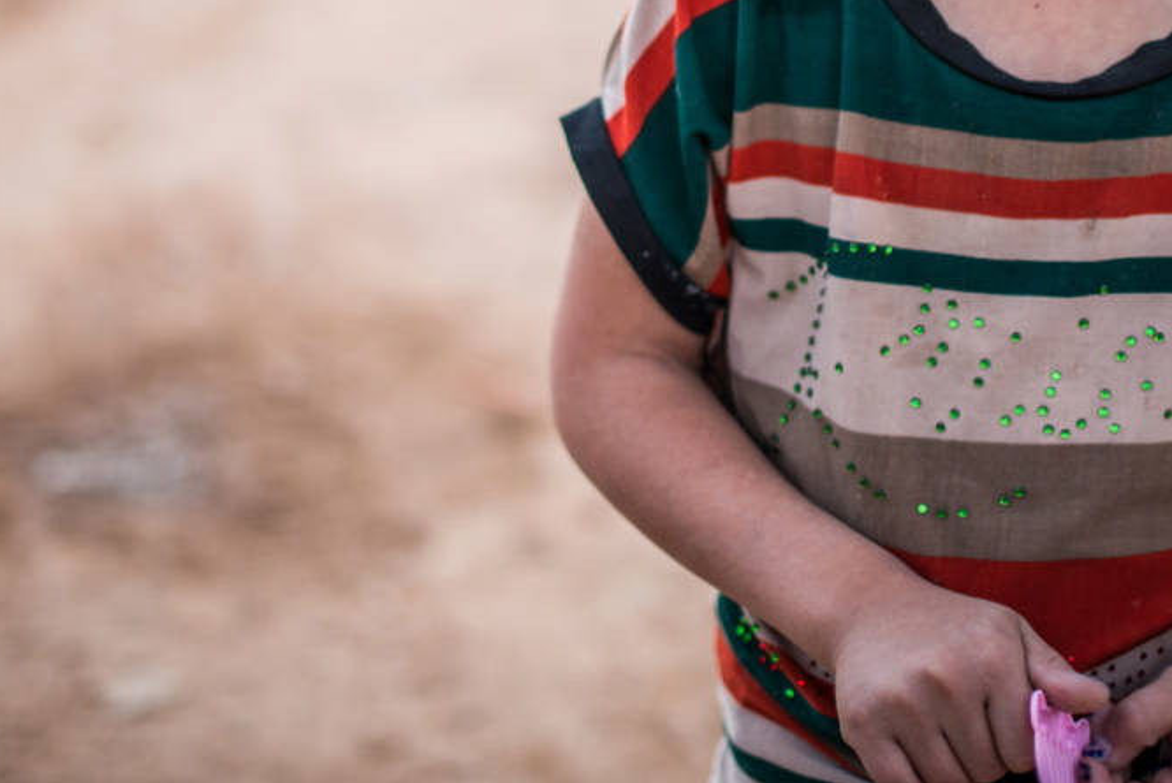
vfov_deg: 15.8
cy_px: -11
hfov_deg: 23.9
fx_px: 2769
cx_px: 711
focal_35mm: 85
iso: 100
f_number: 1.4
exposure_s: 1/50
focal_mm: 35
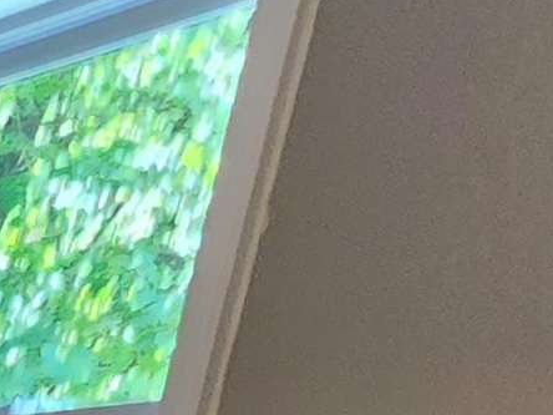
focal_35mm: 90
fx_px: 1438
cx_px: -1037
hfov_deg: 12.1
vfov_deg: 11.1
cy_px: 1213
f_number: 2.2
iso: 640
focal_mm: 2.2
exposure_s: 1/24
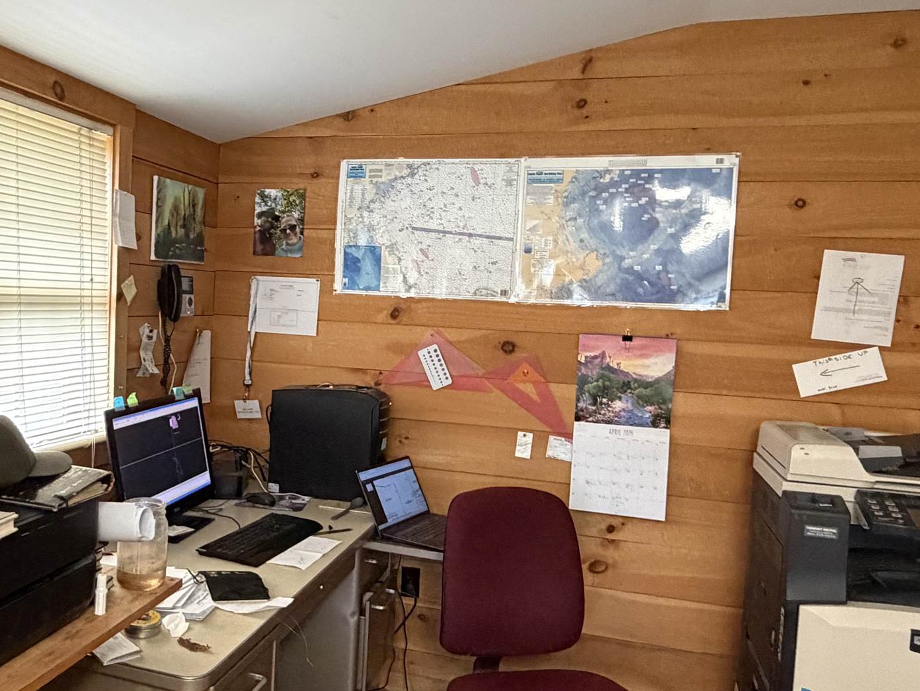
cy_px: 347
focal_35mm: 31
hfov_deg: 57.5
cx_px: 334
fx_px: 824
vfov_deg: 45.5
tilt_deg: -2.3
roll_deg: -3.4
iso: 500
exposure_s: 1/60
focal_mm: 2.22
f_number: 2.2
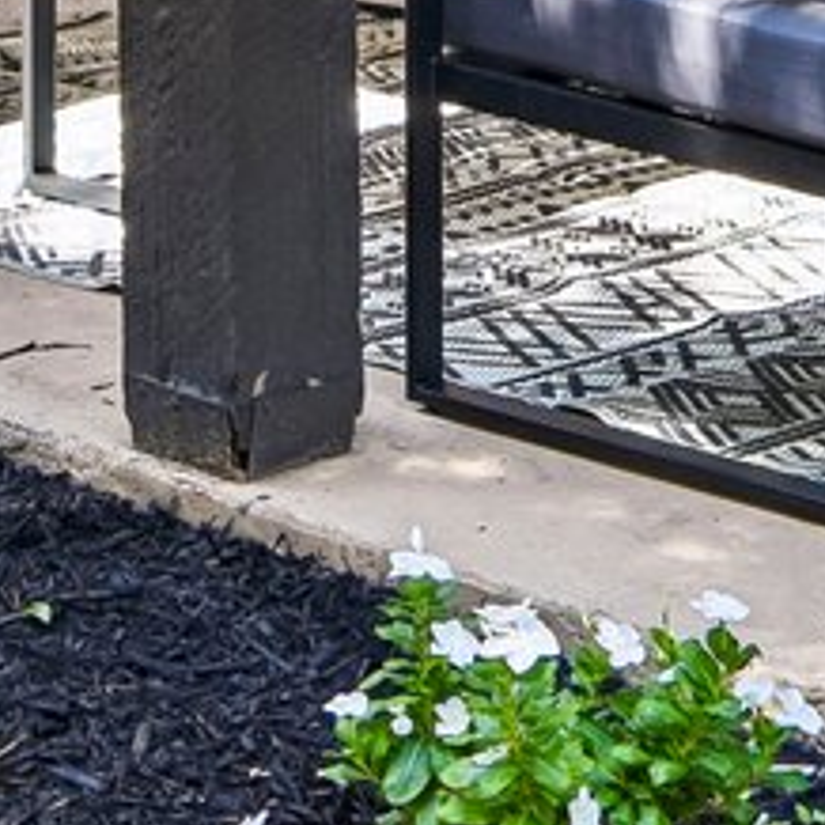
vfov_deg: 12.3
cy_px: -740
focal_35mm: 128
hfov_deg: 13.6
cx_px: 265
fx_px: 3451
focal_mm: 16
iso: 100
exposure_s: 1/30
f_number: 8
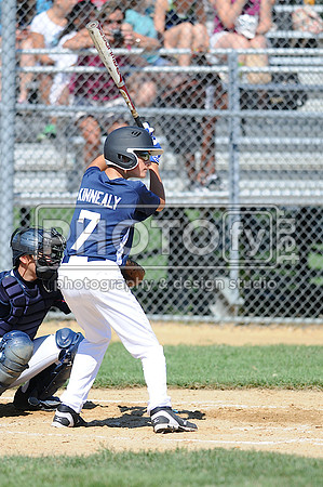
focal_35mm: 450
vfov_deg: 4.6
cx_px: 162
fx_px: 6070
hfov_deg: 3.0
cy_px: 244
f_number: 4
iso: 200
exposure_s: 1/1250
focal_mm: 300
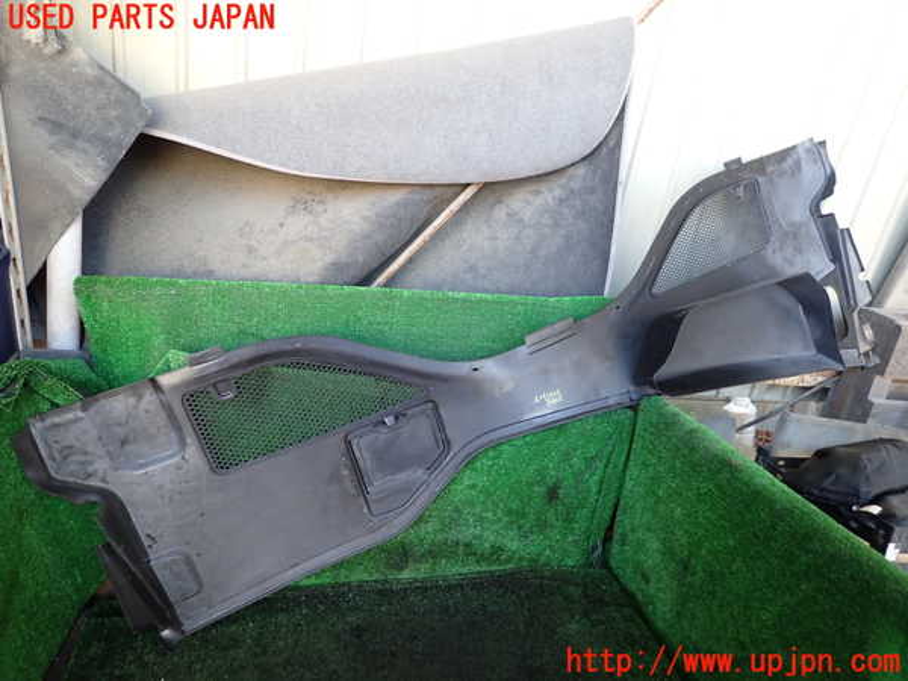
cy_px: 340
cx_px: 454
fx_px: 656
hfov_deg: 69.4
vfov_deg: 54.9
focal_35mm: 25
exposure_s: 1/60
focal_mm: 4.5
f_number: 2
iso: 200
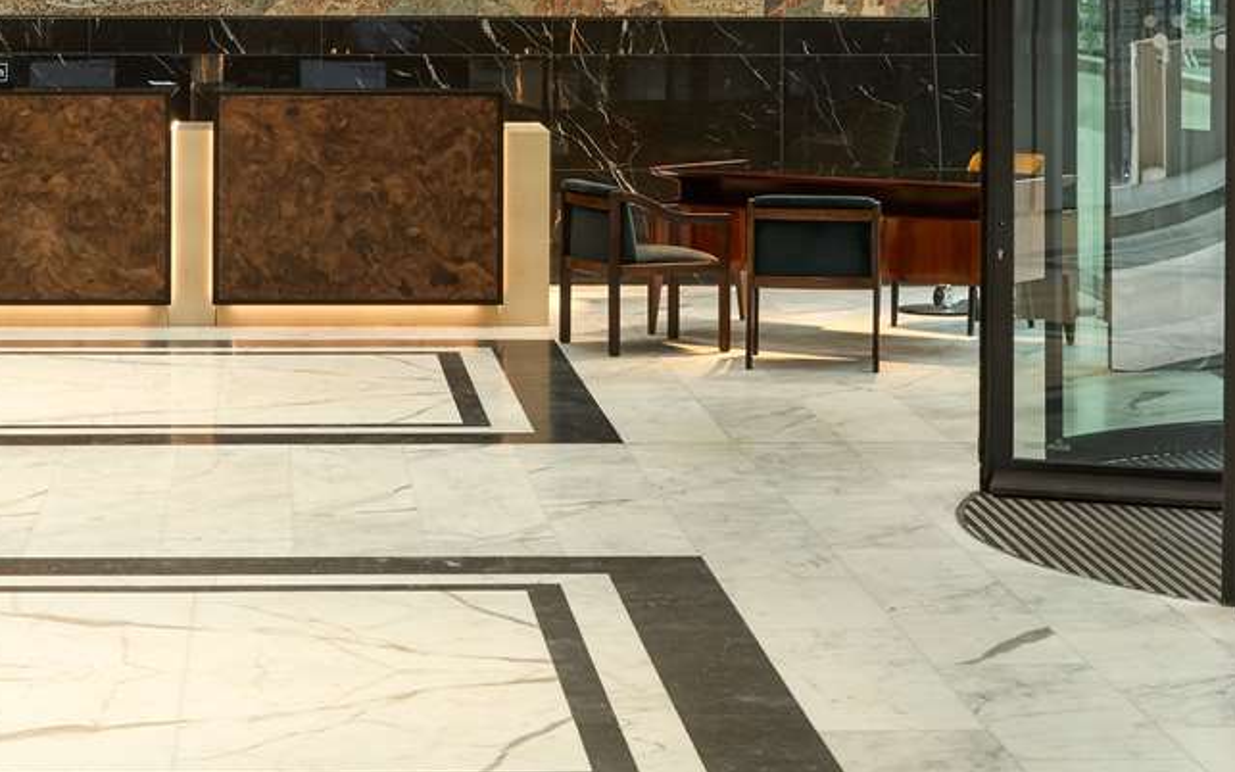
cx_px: 413
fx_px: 3602
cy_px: -77
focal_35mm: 107
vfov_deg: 12.0
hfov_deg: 19.4
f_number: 14
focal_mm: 45
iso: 200
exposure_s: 1/1.25
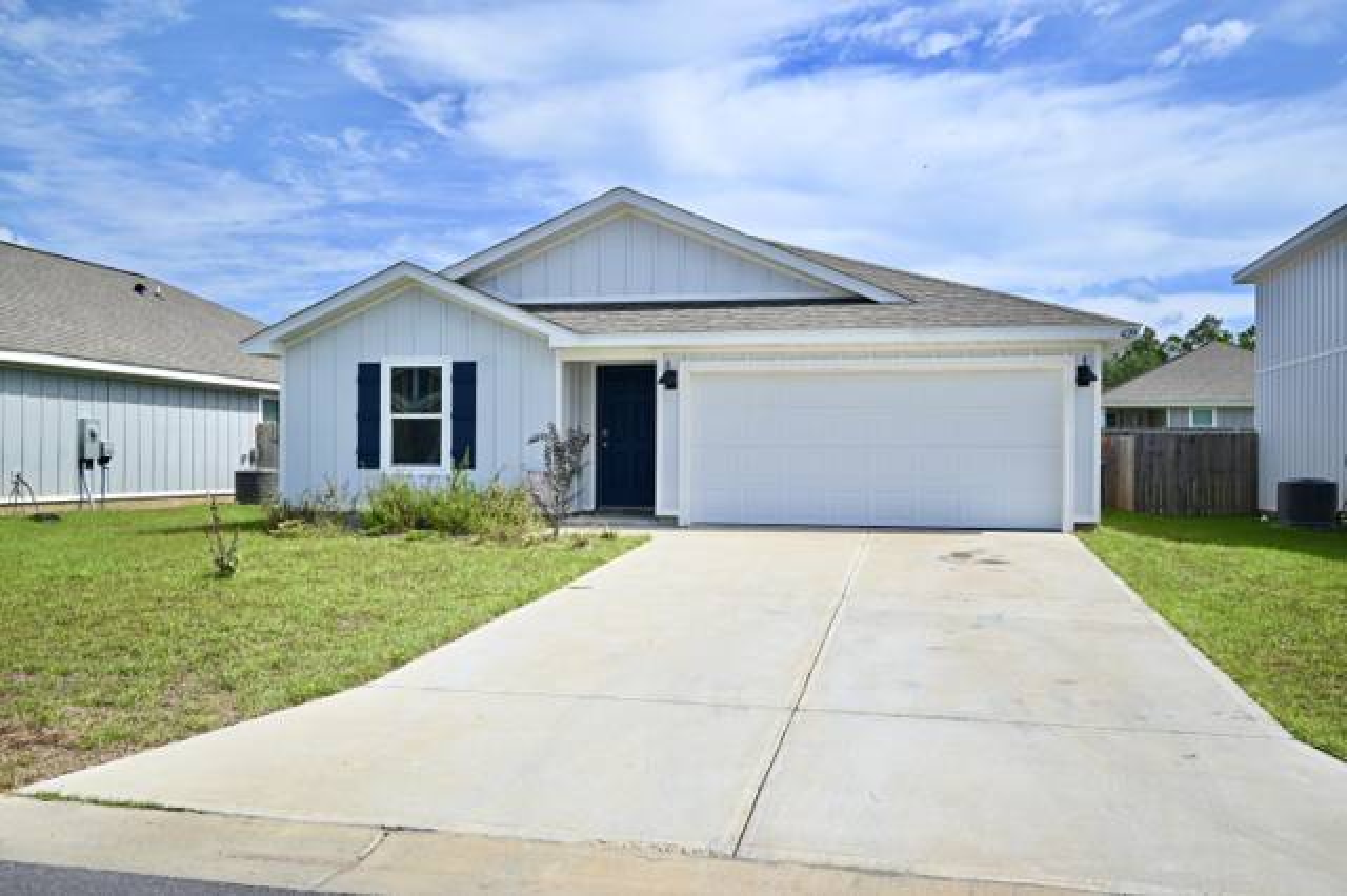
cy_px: 448
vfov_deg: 42.3
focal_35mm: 31
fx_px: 1159
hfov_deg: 60.3
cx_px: 674
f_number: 8
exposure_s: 1/320
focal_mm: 31
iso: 100
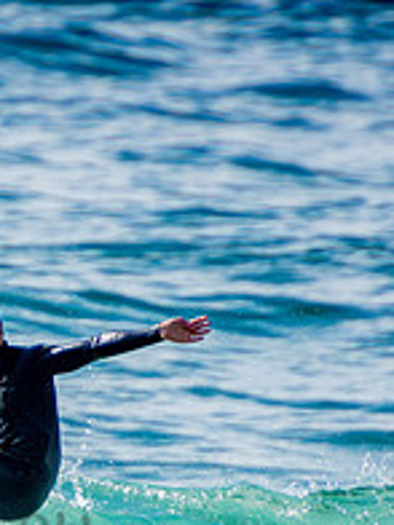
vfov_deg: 1.2
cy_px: 502
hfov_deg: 0.9
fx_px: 25905
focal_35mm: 1707
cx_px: -193
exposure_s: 1/2000
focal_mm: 400
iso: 320
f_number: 5.6
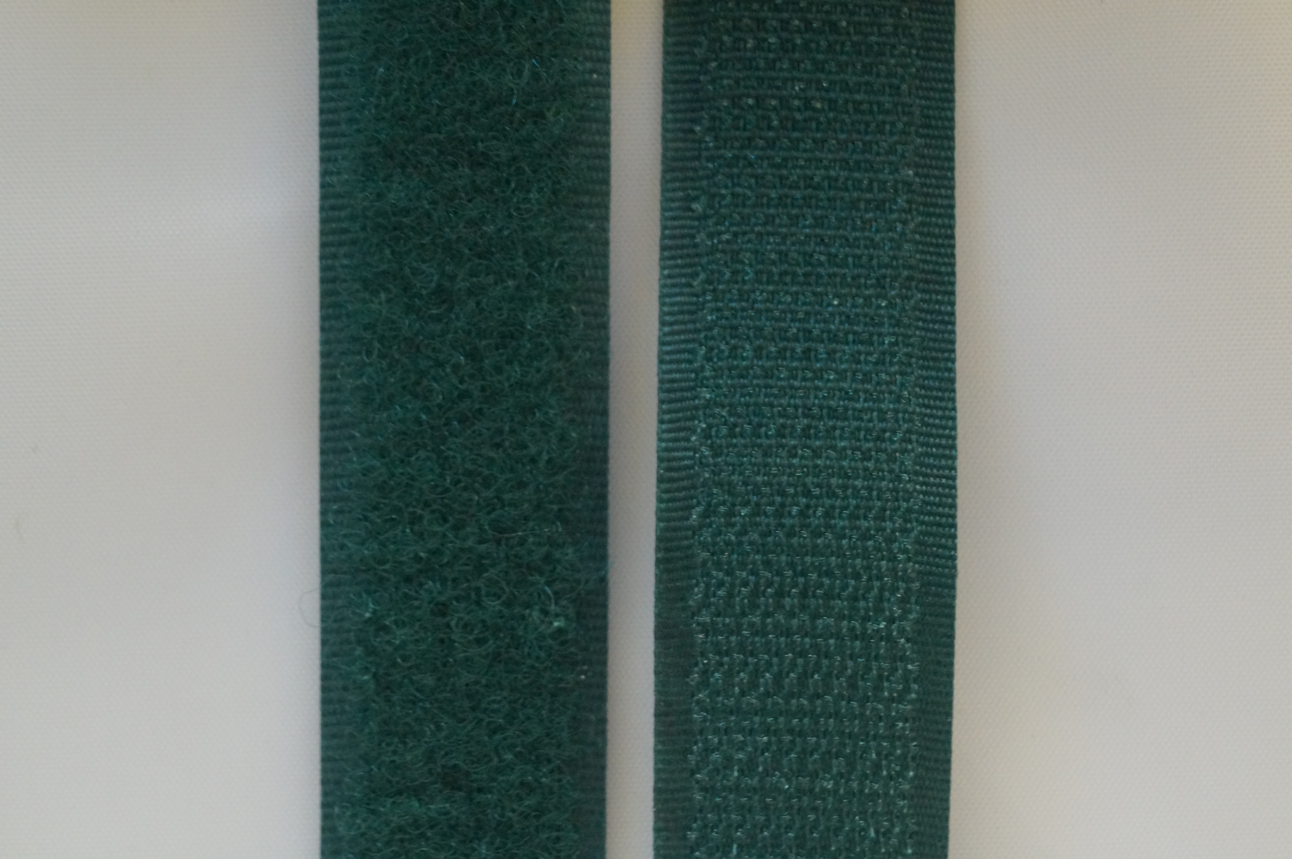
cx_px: 646
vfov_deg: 18.2
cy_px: 430
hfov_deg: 27.0
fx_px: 2690
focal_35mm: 75
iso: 3200
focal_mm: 50
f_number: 9
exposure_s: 1/50
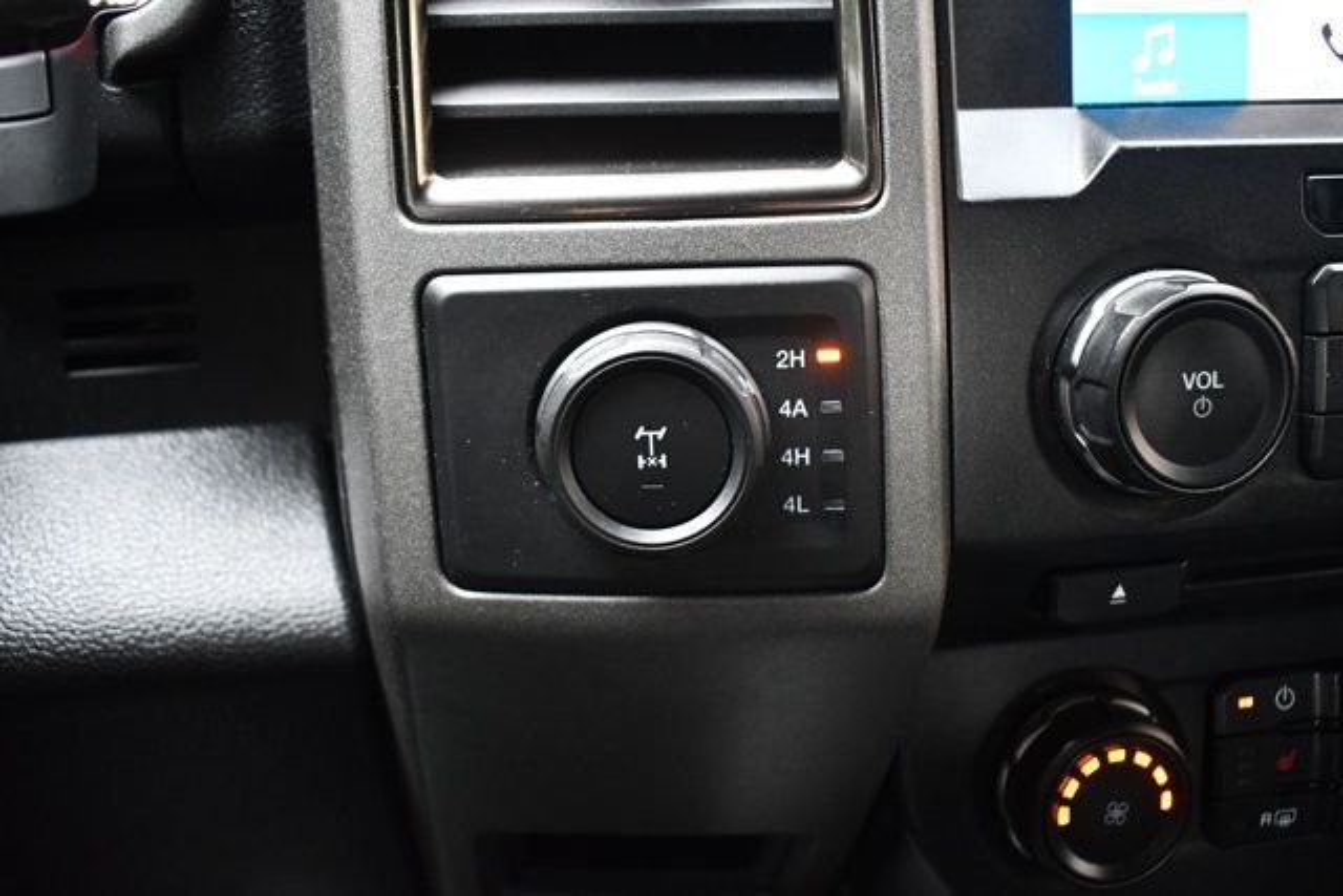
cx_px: 672
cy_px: 448
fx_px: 1269
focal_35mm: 34
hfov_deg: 55.8
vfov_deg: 38.9
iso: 3200
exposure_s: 1/60
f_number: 3.8
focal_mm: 23
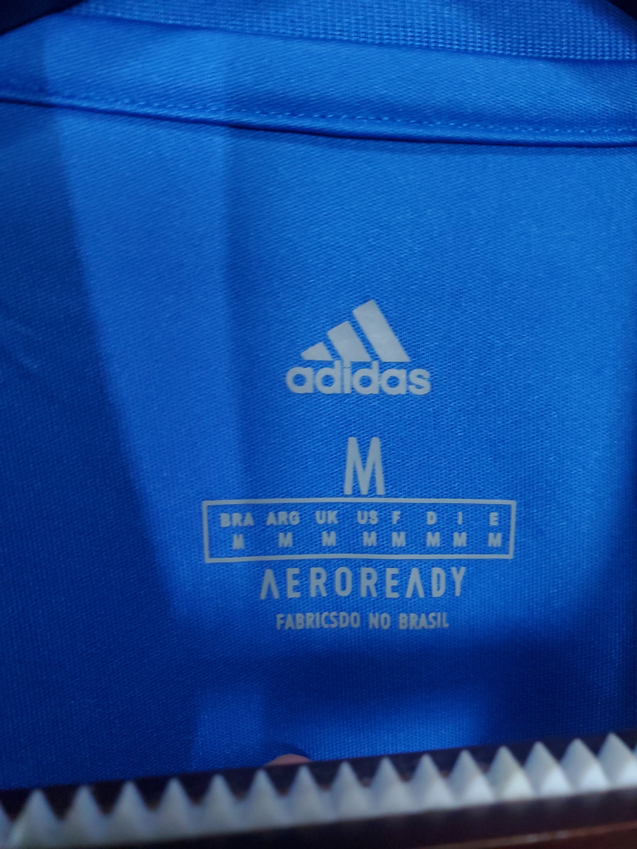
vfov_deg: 67.3
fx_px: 638
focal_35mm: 26
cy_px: 424
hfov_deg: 53.1
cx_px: 318
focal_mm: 4.3
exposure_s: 1/15
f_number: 2.4
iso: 200
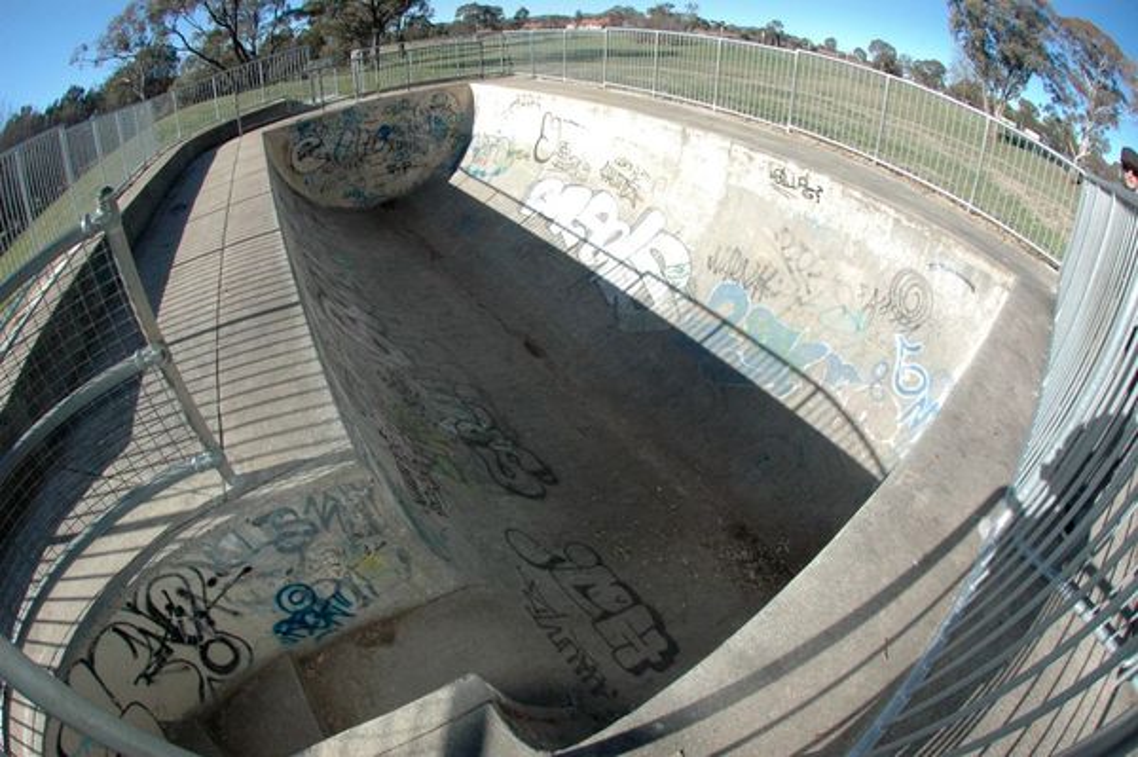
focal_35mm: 16
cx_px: 569
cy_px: 378
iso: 800
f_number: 14
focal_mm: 10.5
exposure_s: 1/500
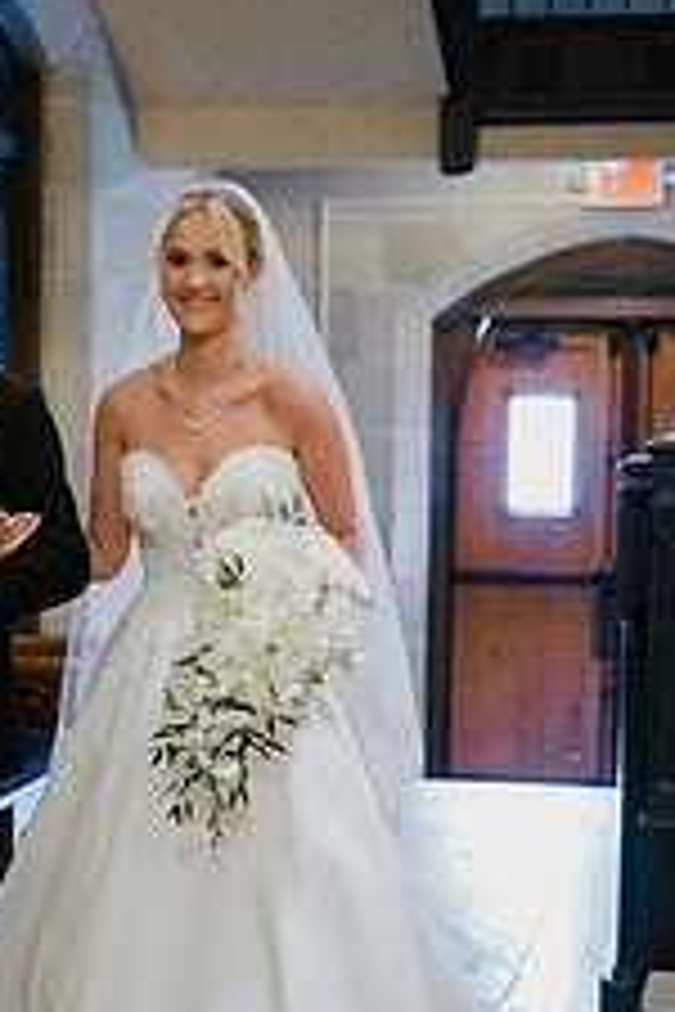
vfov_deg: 21.2
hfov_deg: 14.1
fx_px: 2700
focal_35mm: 96
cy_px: 625
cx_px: 68
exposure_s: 1/160
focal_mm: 48
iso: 10000
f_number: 2.8
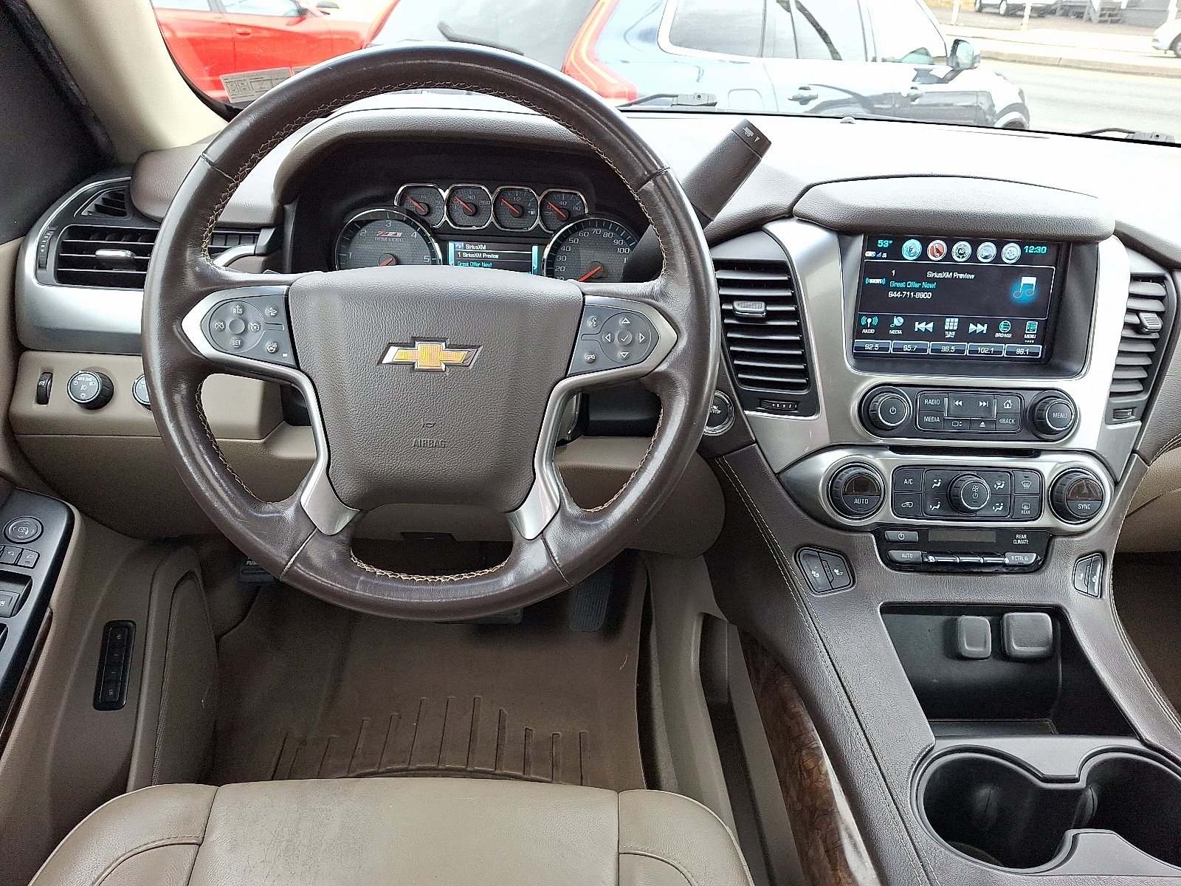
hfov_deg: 69.4
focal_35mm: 25
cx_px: 590
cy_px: 443
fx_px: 853
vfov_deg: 54.9
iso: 59
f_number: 1.8
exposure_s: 1/100
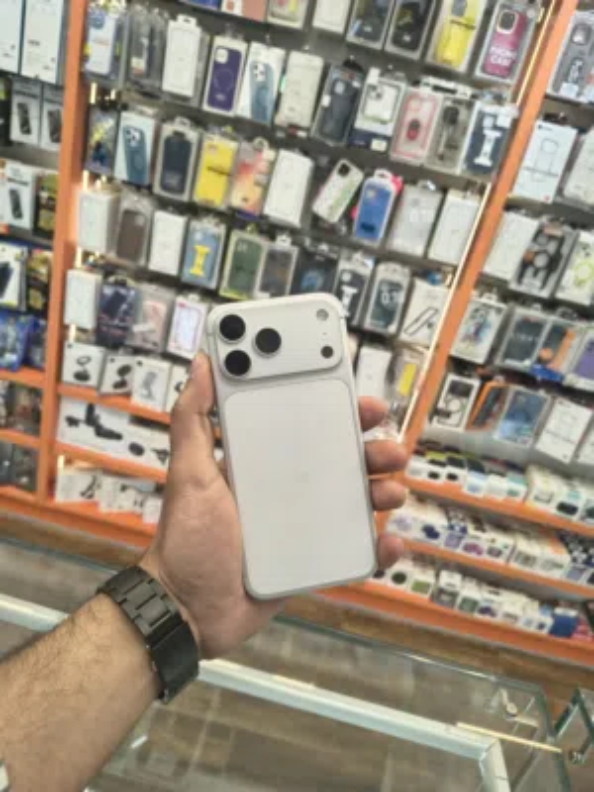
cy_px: 396
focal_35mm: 24
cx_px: 297
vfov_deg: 71.6
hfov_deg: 56.8
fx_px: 549
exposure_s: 1/100
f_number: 1.8
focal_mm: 5.56
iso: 122
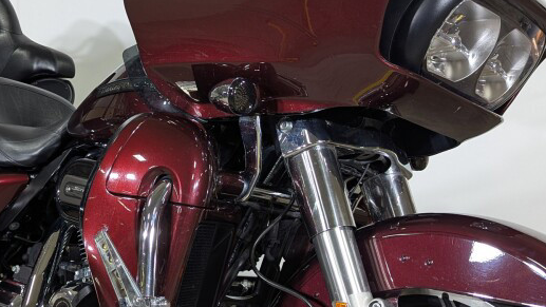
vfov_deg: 22.2
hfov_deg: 38.2
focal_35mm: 54
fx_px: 782
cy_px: 147
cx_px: 204
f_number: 1.85
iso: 48
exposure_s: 1/30
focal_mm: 6.81
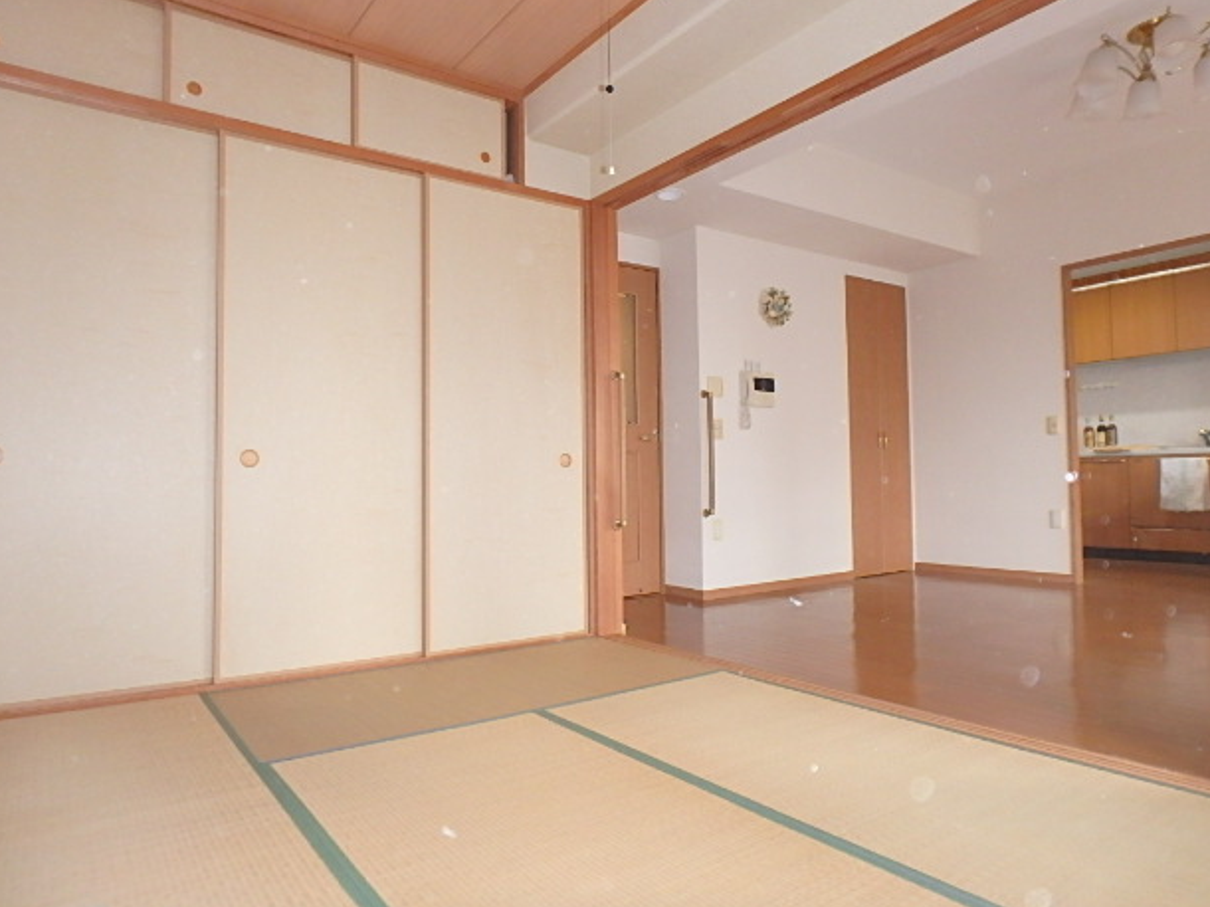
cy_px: 465
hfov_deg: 76.4
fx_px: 769
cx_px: 592
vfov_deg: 61.1
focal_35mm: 22
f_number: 3.5
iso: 400
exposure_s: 1/30
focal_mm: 3.7
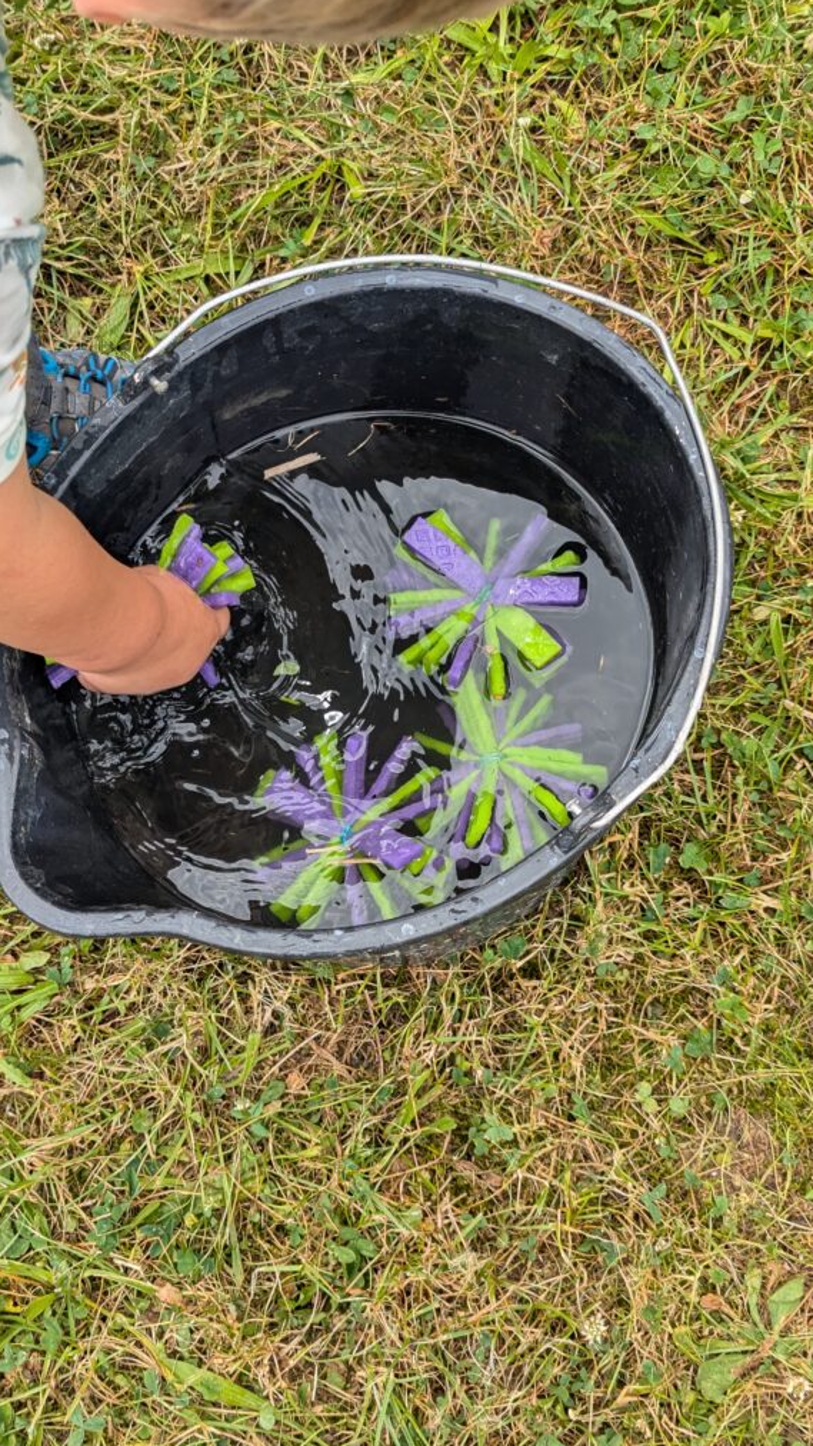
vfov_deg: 39.2
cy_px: 726
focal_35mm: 53
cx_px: 389
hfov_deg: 22.6
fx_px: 2032
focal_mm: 6.81
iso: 42
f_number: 1.85
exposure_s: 1/455
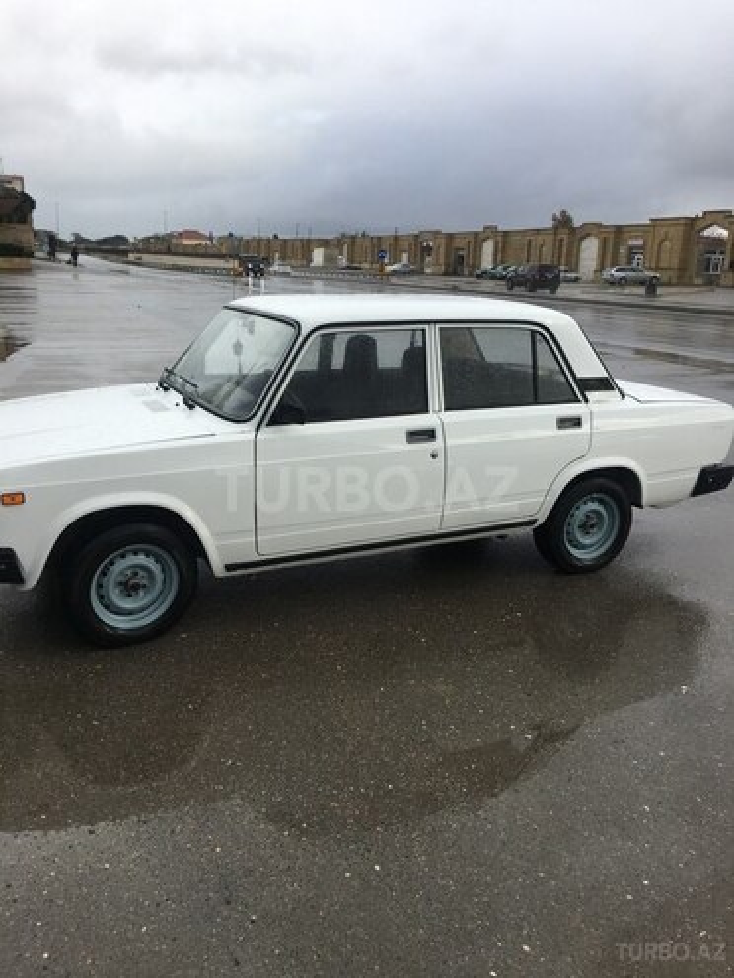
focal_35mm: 29
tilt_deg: -15.4
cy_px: 489
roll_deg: -0.9
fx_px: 820
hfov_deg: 48.2
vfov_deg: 61.7
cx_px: 367
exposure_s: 1/845
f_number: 2.2
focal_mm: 4.15
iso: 25
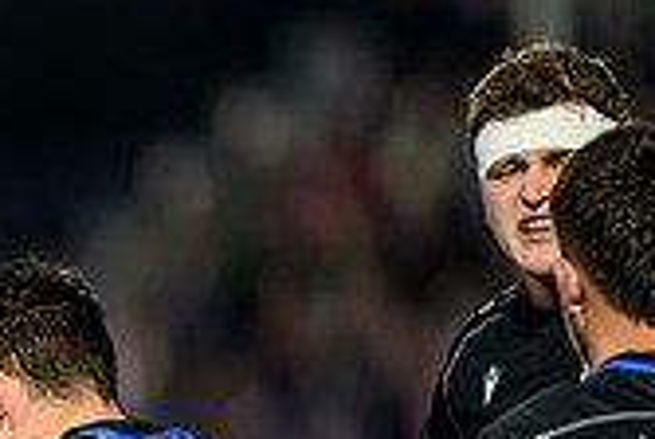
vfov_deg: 1.0
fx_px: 25262
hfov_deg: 1.5
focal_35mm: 1386
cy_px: 649
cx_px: -388
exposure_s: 1/2000
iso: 4000
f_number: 3.2
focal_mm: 400
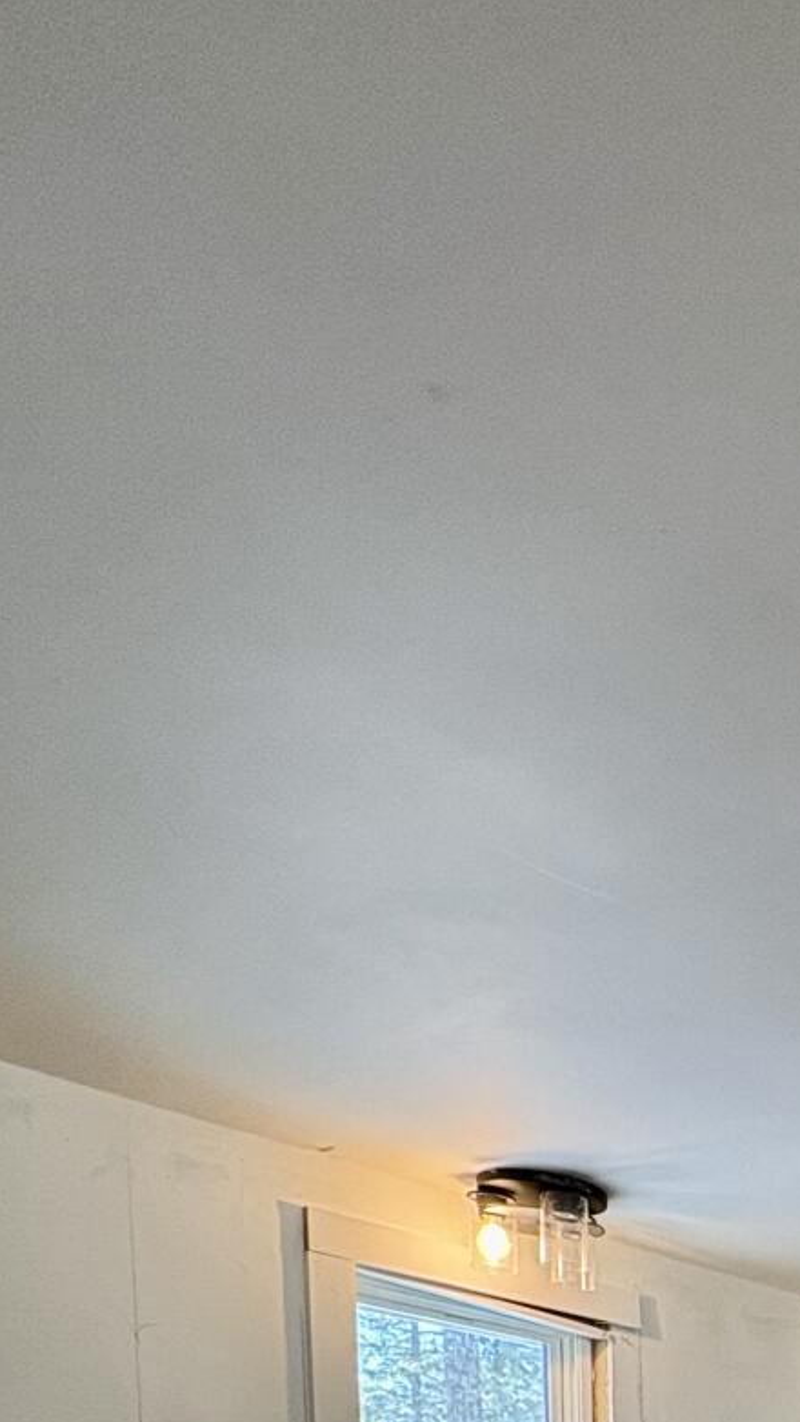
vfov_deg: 37.0
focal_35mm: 39
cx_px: 1287
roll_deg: -0.7
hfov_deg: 22.9
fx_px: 1470
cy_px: 1769
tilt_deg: -4.0
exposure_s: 1/120
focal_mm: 2.22
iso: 200
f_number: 2.2
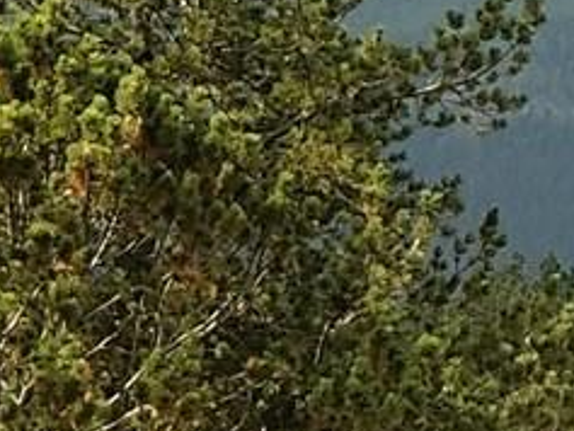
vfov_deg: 4.2
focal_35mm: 351
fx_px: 5823
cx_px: 1100
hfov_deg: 5.5
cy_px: 448
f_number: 2.4
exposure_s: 1/477
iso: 25
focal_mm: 6
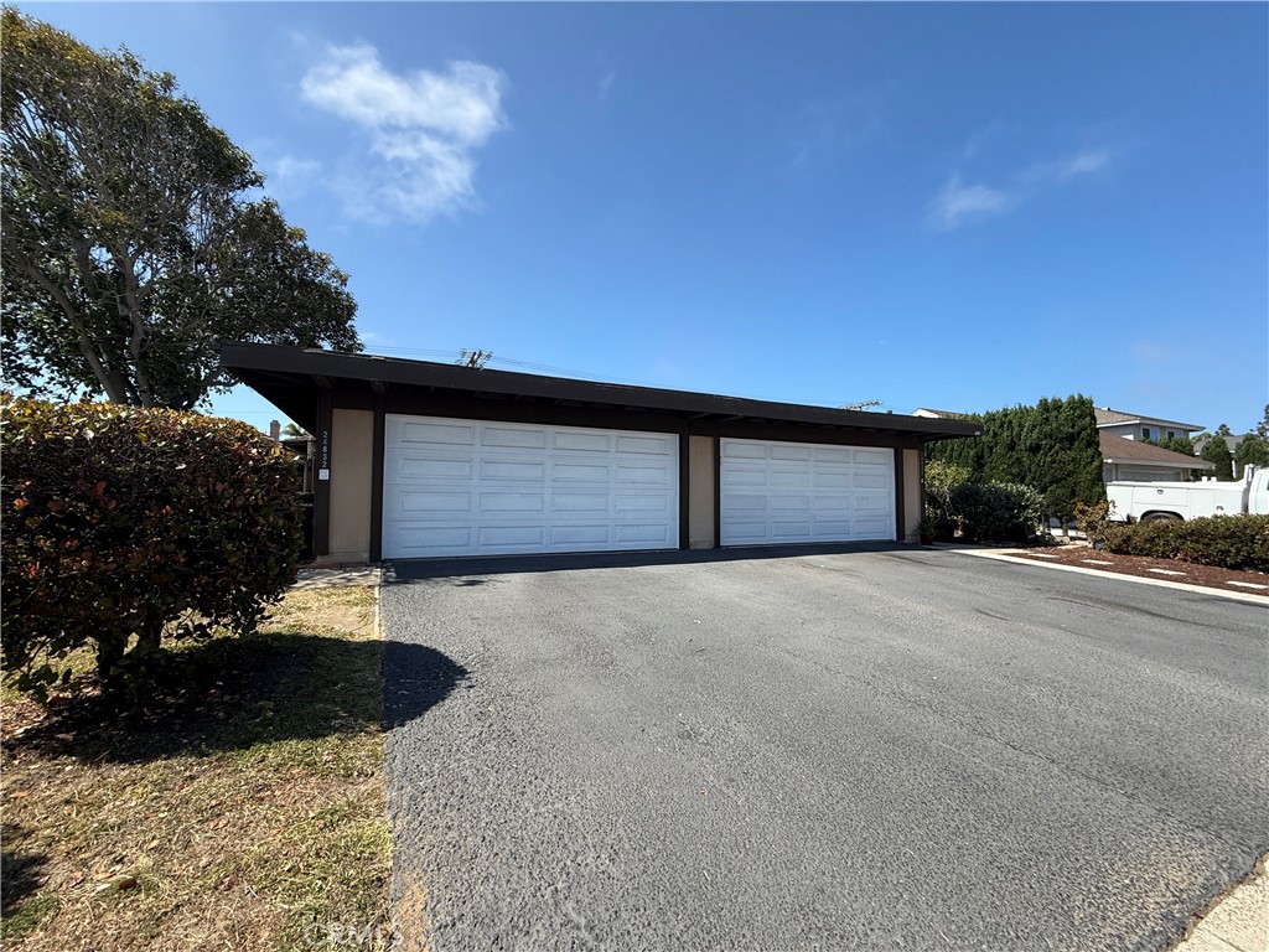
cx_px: 634
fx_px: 513
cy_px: 476
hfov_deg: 102.1
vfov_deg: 85.7
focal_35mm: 14
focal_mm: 2.22
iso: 50
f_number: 2.2
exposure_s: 1/1339
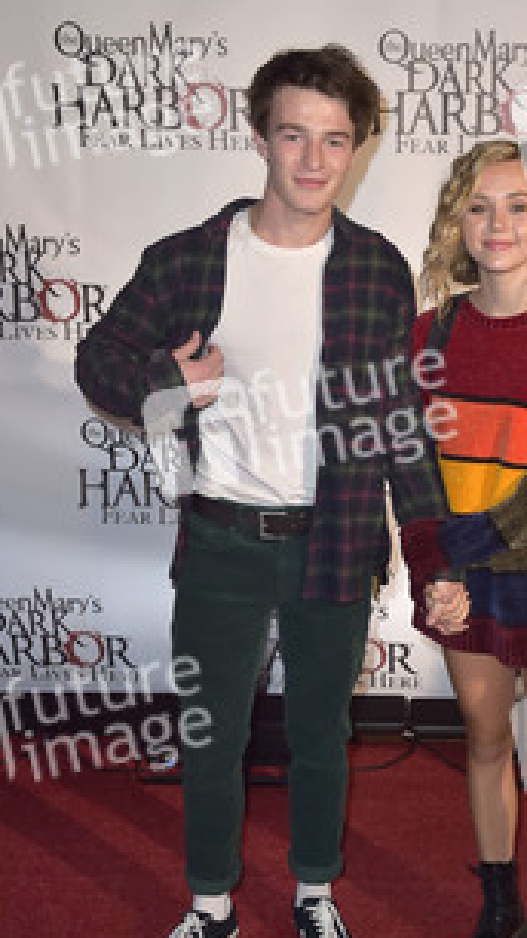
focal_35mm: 48
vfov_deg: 42.6
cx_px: 391
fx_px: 1193
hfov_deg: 24.6
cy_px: 576
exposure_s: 1/250
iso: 400
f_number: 5.6
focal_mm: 35
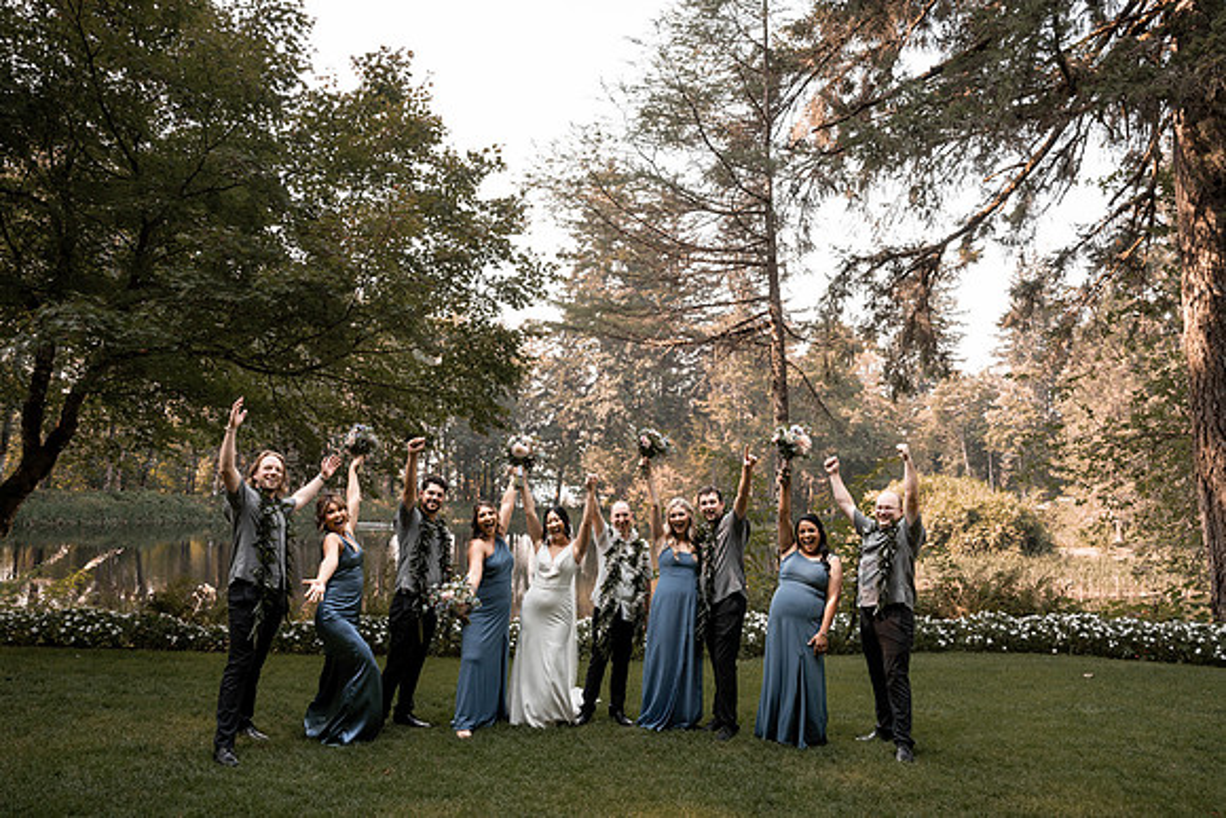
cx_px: 626
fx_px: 848
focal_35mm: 25
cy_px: 409
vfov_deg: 51.5
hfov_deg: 71.7
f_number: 2.8
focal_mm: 24
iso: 320
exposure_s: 1/1000
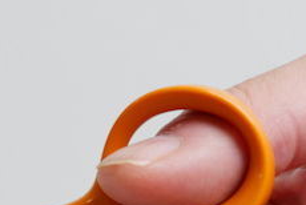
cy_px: 229
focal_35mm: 142
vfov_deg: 9.6
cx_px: 82
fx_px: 1209
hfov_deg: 14.4
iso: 500
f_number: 8
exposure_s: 1/30
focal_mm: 34
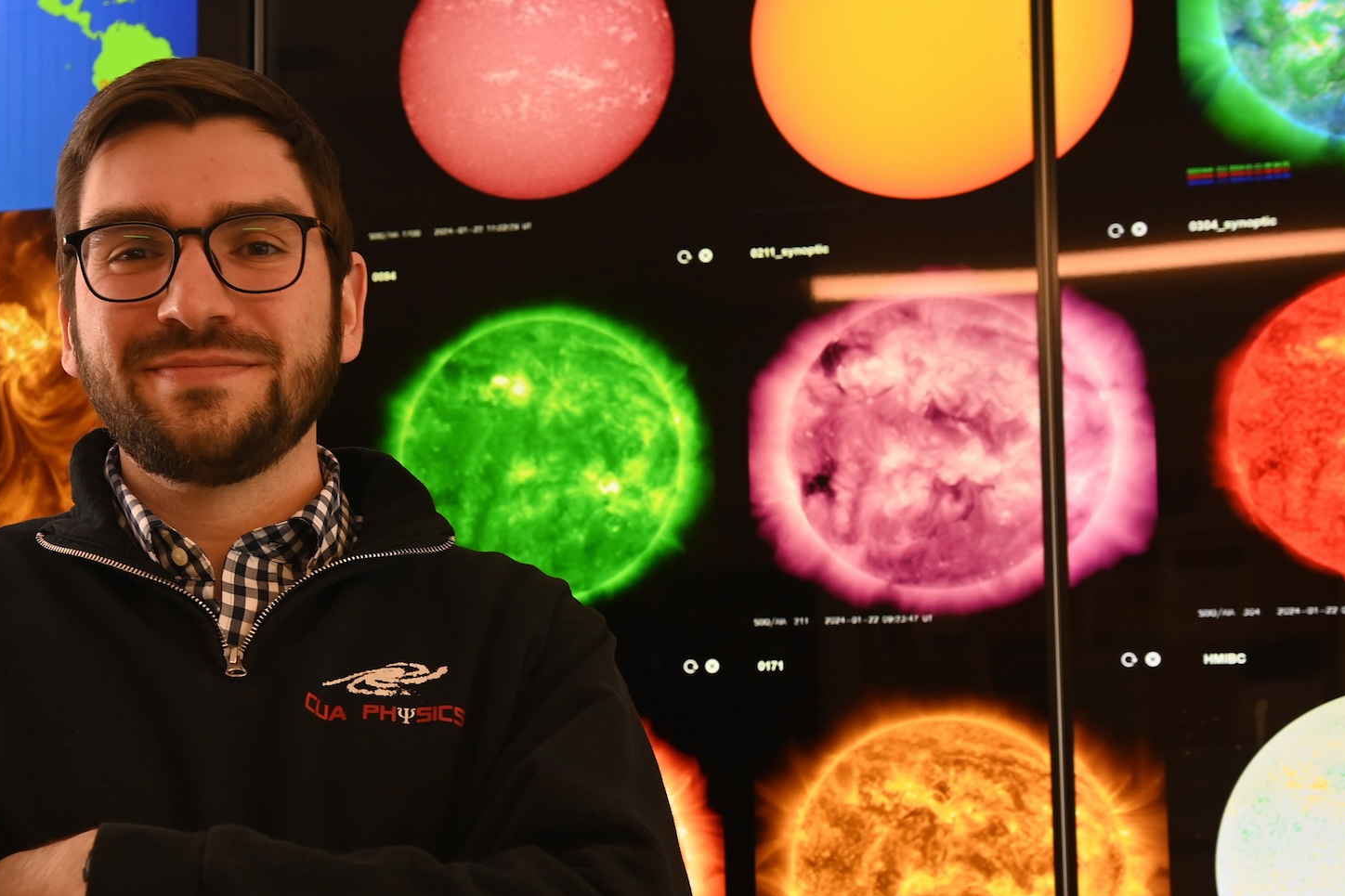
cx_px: 421
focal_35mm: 63
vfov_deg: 21.5
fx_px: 2353
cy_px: 609
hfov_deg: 31.6
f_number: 4
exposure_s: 1/80
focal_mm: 38
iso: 800
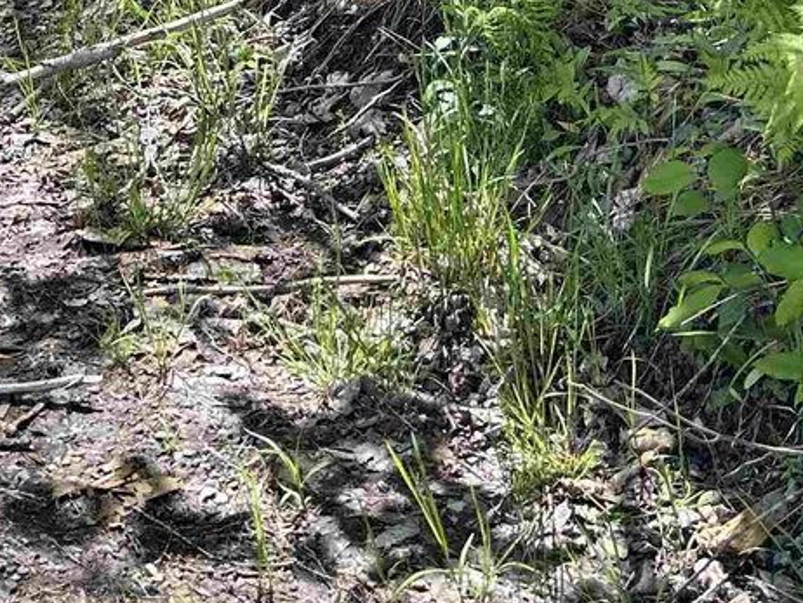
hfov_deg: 21.5
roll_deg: -1.2
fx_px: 2089
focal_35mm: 90
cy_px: -431
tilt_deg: -7.9
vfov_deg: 14.7
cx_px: 160
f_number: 1.5
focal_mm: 5.7
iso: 50
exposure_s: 1/753
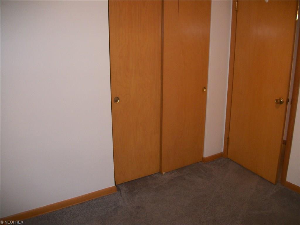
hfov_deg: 56.8
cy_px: 112
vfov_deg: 44.2
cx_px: 150
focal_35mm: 32
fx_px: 277
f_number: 2.9
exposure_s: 1/30
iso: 160
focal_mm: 5.7
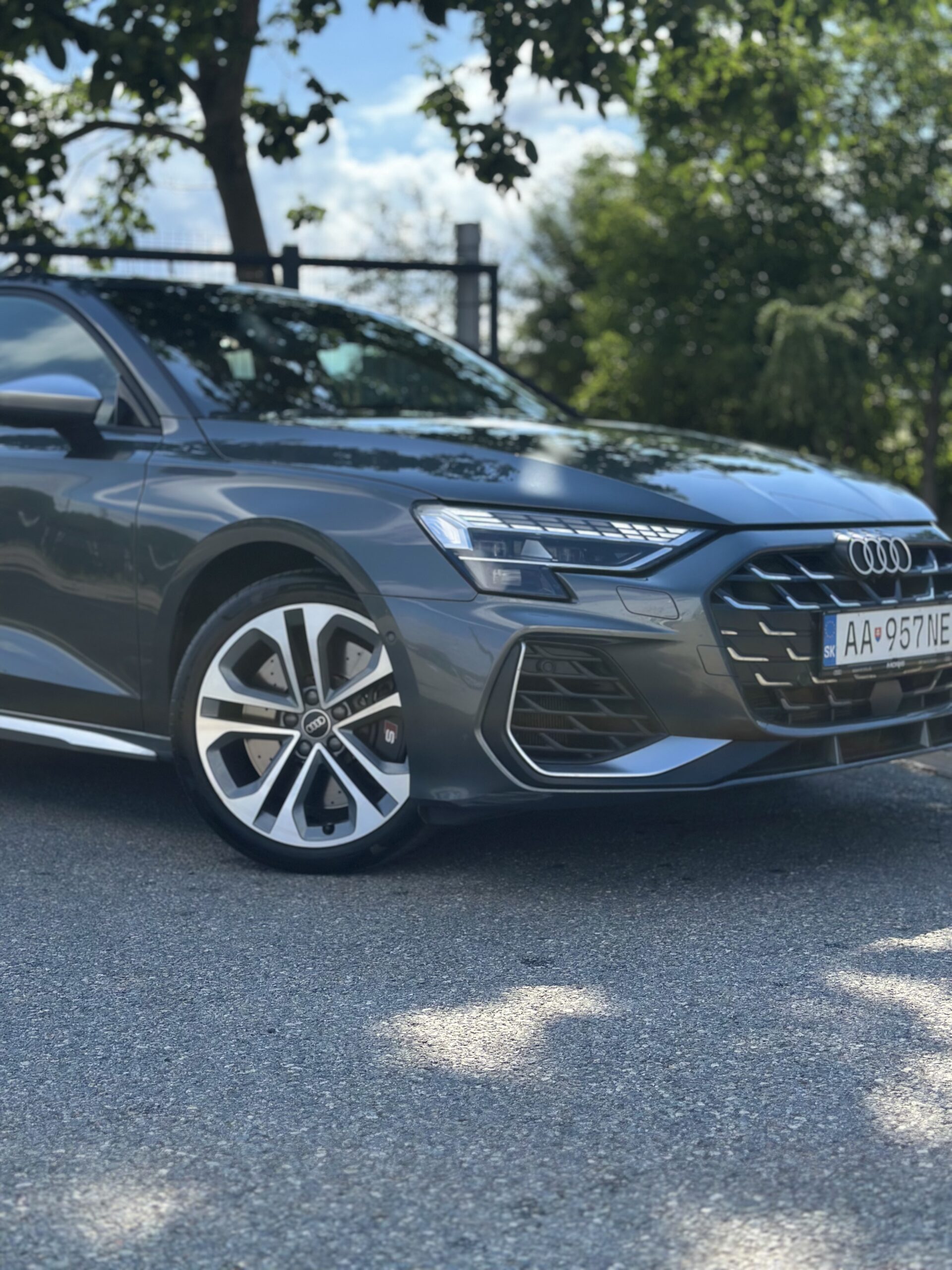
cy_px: 635
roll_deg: -0.6
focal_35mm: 48
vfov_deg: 39.7
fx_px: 1760
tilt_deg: -3.5
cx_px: 476
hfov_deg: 30.3
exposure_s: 1/4016
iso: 100
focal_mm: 6.86
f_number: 1.78
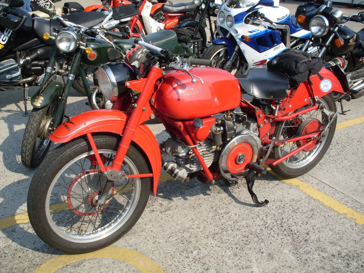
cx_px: 182
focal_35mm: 38
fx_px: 400
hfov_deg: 49.0
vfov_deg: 37.7
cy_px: 136
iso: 80
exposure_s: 1/180
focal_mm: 6.3
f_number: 8.4
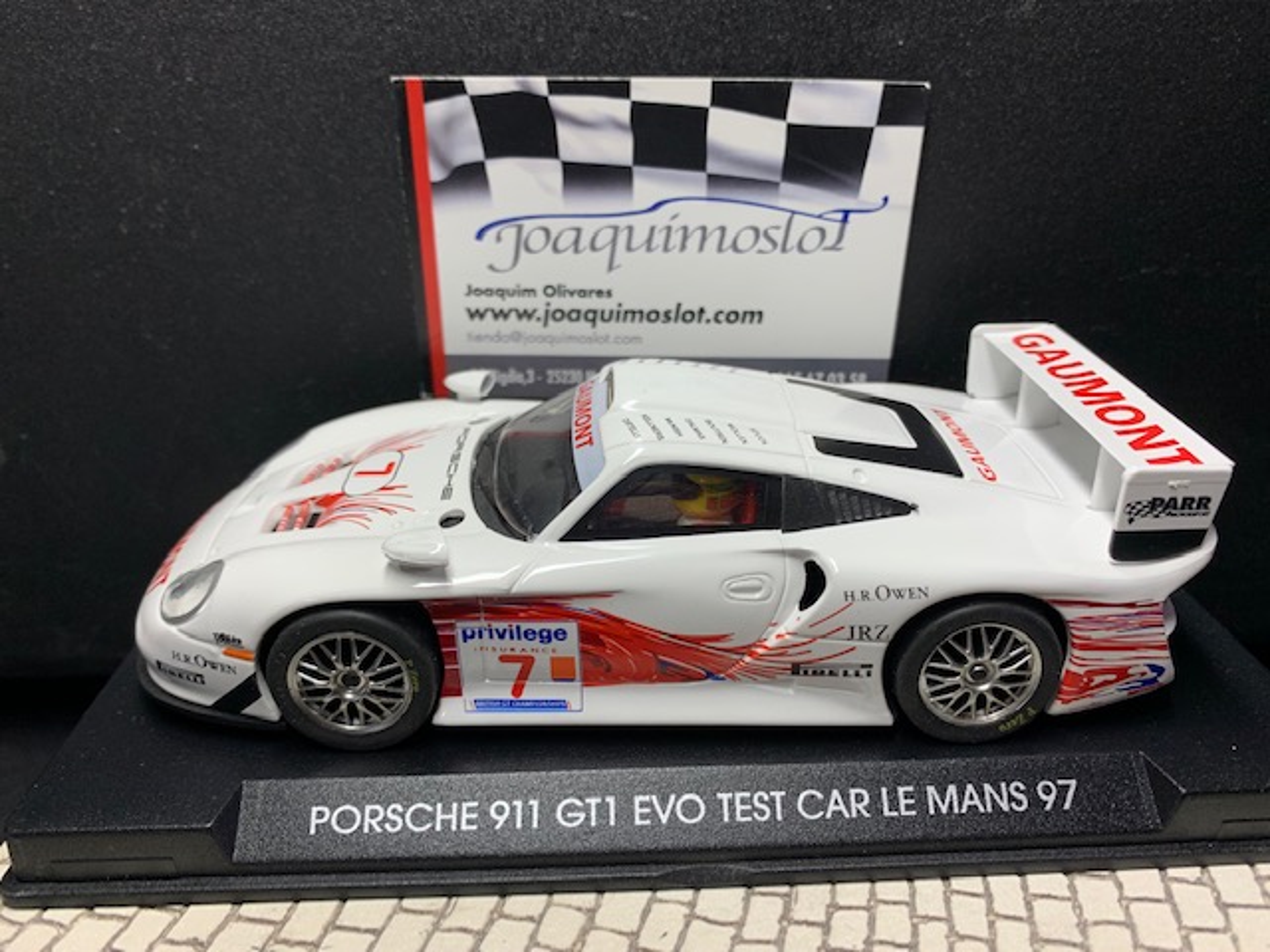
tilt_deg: -25.0
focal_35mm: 26
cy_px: 476
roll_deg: +0.6
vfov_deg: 53.1
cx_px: 635
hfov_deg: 67.3
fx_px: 954
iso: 64
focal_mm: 4.25
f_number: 1.8
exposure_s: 1/50
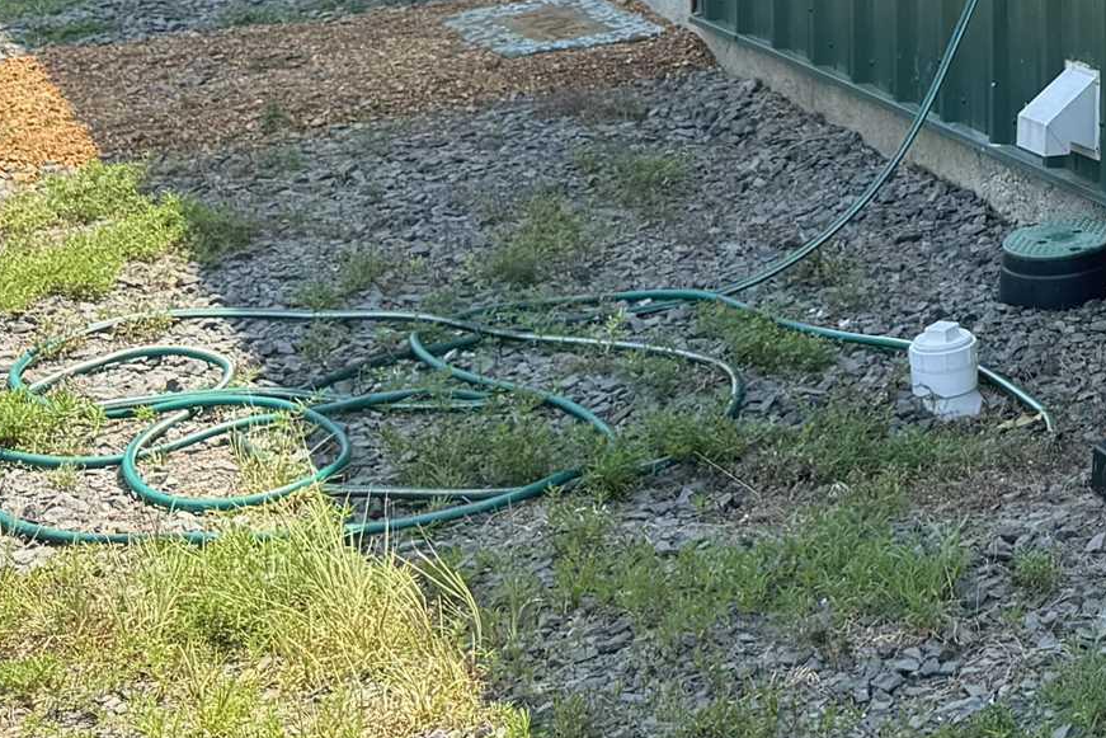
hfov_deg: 20.8
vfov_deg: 14.6
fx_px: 2704
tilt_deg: -3.3
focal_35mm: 88
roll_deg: +0.5
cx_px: 1488
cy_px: -328
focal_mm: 6.76
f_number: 1.78
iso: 80
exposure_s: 1/1238
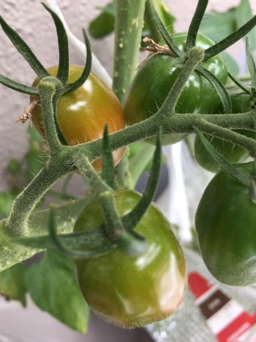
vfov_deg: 60.0
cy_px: 176
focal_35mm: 30
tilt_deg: -49.4
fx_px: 296
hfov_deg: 46.8
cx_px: 125
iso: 40
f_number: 2.2
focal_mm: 4.15
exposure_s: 1/120
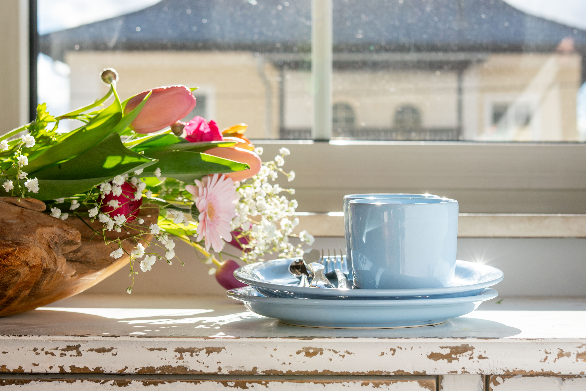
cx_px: 293
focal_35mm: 52
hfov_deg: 38.2
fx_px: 847
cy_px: 196
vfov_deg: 26.0
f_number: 5
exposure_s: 1/320
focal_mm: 35
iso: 100
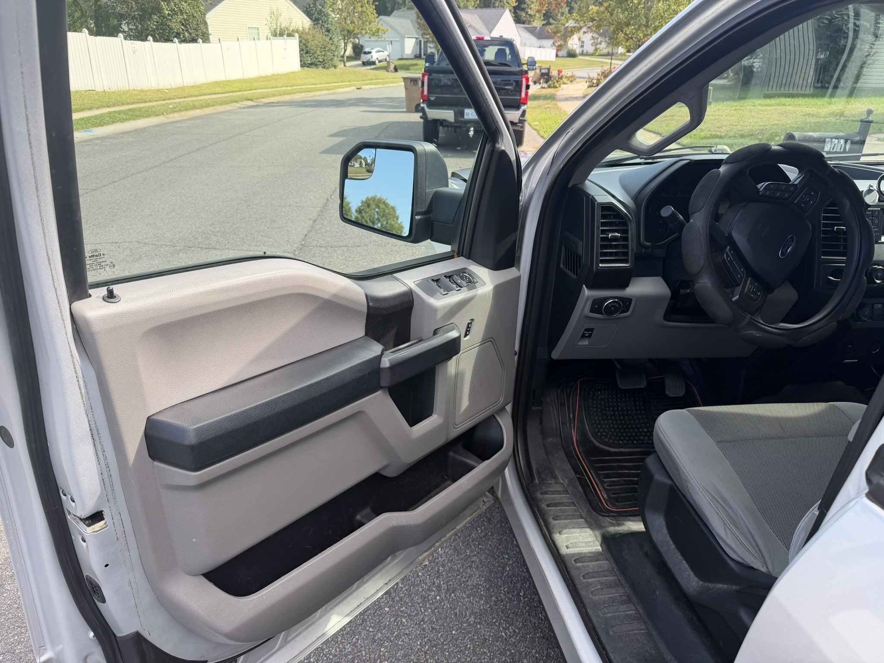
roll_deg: -0.1
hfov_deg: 71.6
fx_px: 613
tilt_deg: -22.6
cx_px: 442
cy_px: 332
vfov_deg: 56.8
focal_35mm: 24
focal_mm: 6.76
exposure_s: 1/695
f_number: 1.78
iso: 80
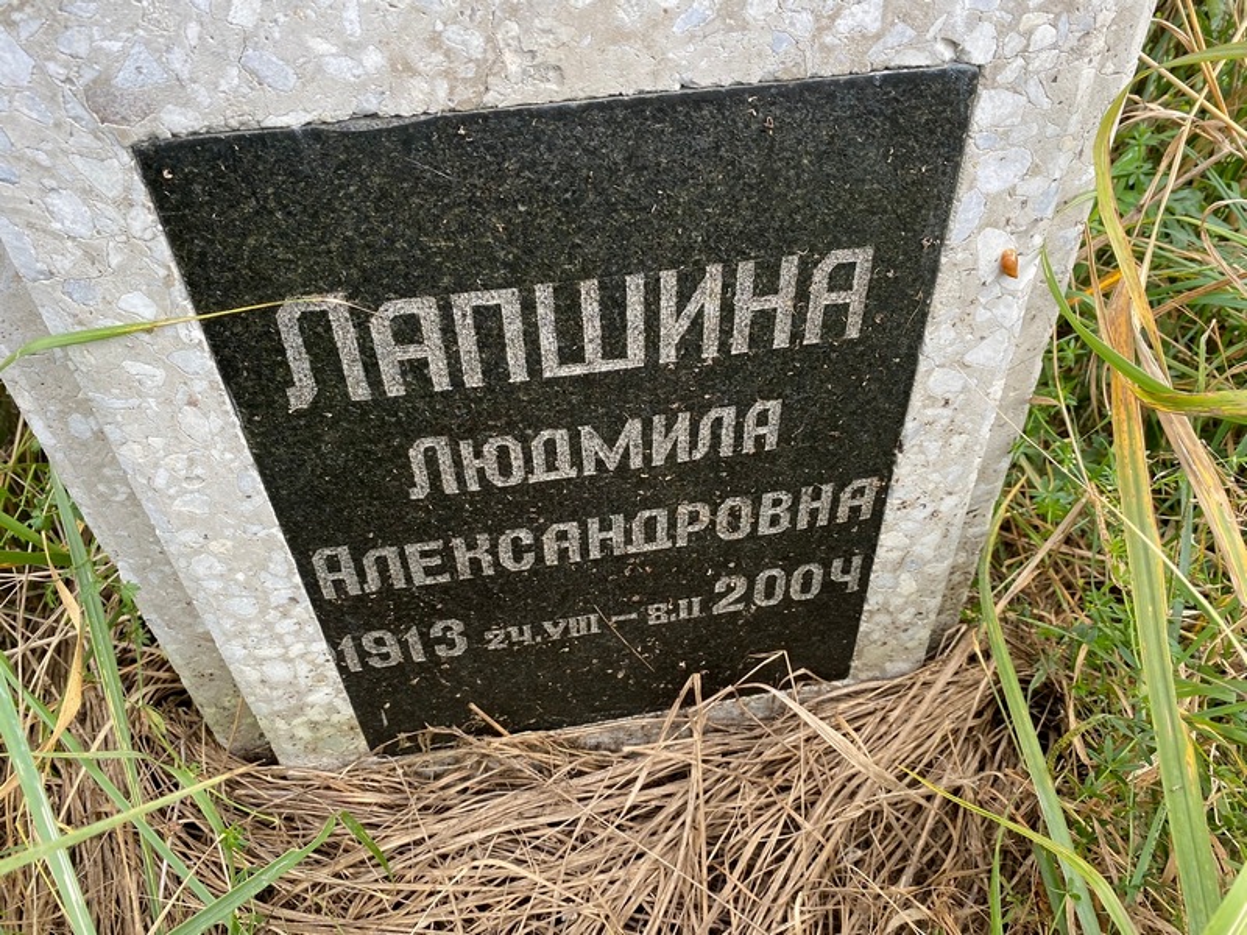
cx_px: 624
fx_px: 937
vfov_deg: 53.1
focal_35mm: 26
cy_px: 468
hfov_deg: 67.3
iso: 32
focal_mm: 4.25
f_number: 1.8
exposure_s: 1/142
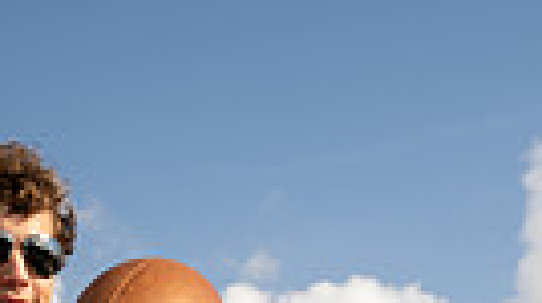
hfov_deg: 17.0
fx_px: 1766
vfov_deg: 8.6
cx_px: -8
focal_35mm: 123
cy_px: 812
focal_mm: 35
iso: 200
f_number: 8
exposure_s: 1/250
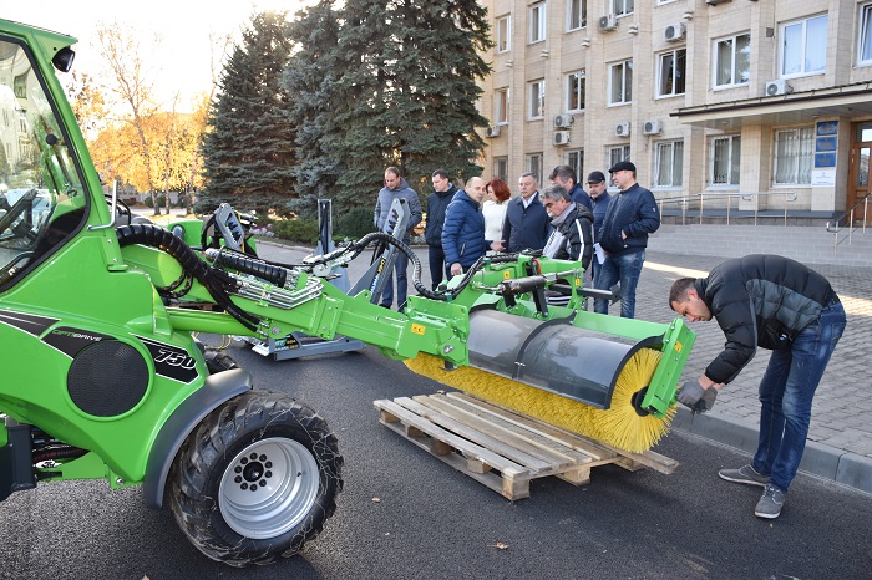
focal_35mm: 27
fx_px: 654
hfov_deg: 67.4
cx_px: 436
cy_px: 290
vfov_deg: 47.9
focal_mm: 18
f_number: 5.6
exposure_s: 1/125
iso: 160
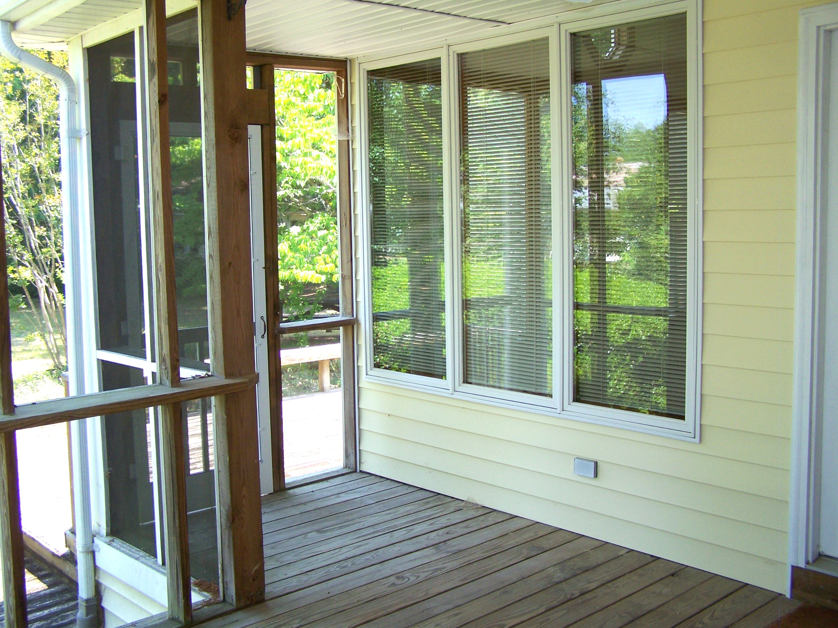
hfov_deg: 49.0
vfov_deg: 37.7
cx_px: 419
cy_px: 314
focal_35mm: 38
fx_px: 920
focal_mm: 6.3
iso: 80
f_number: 2.8
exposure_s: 1/80
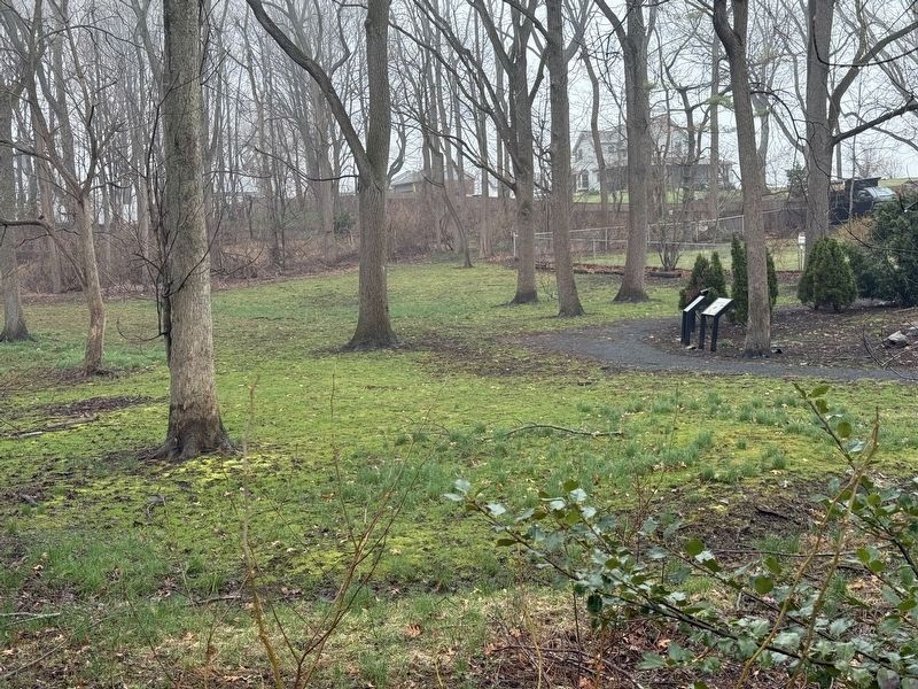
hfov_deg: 39.7
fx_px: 1273
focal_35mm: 48
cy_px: 344
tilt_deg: -4.8
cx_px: 459
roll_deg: +2.0
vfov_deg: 30.3
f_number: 1.78
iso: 80
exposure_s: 1/243
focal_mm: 6.76
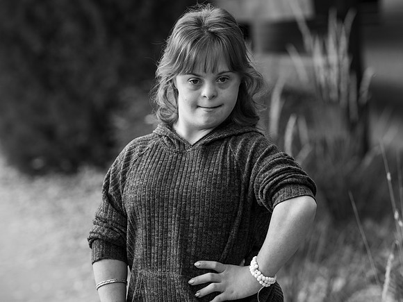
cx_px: 202
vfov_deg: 10.3
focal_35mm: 144
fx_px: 1676
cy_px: 151
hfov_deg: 13.7
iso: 320
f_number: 4.5
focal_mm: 133
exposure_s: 1/160
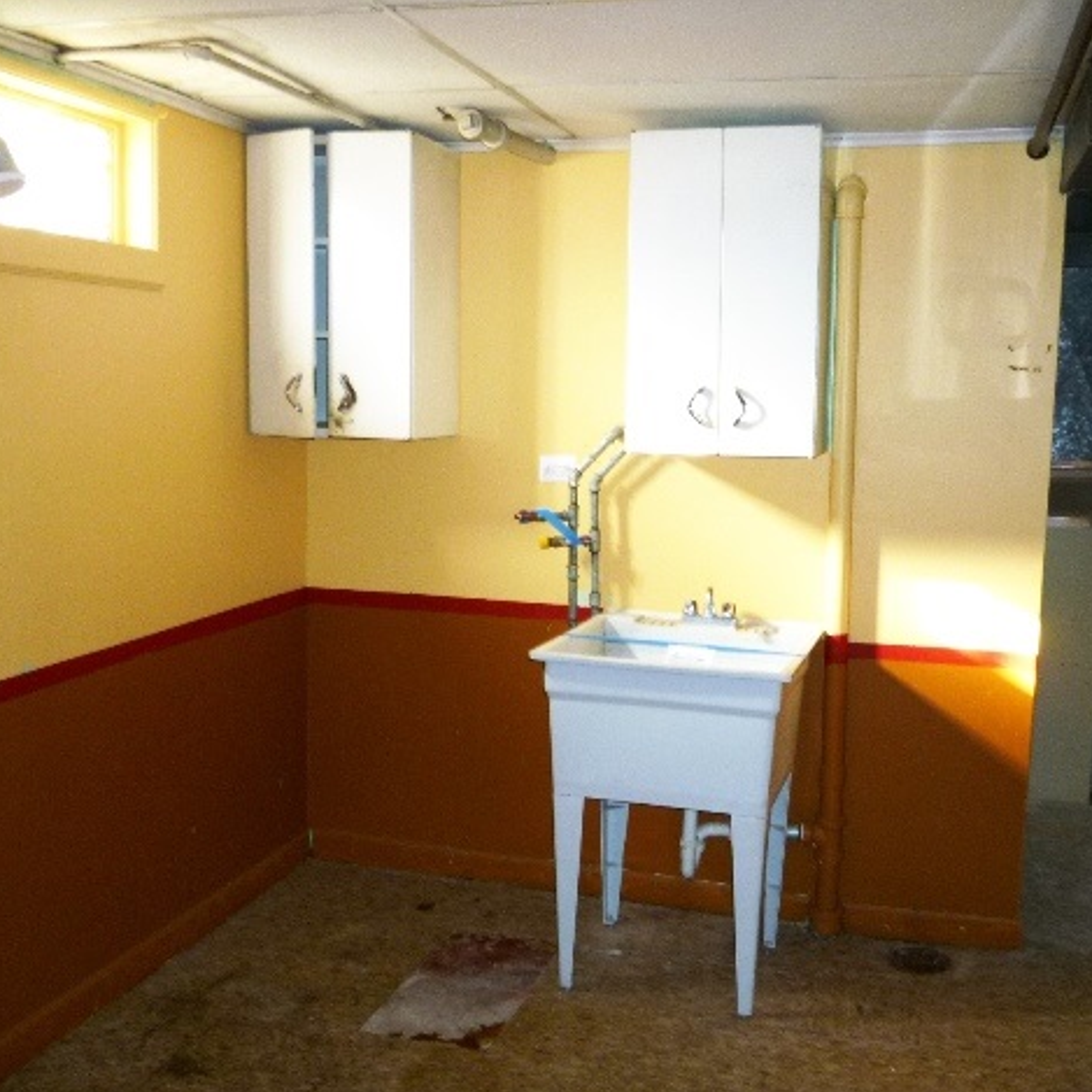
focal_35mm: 35
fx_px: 1249
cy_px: 556
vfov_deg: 47.2
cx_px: 657
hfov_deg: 46.9
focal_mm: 5.2
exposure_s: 1/30
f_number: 3.3
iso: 100
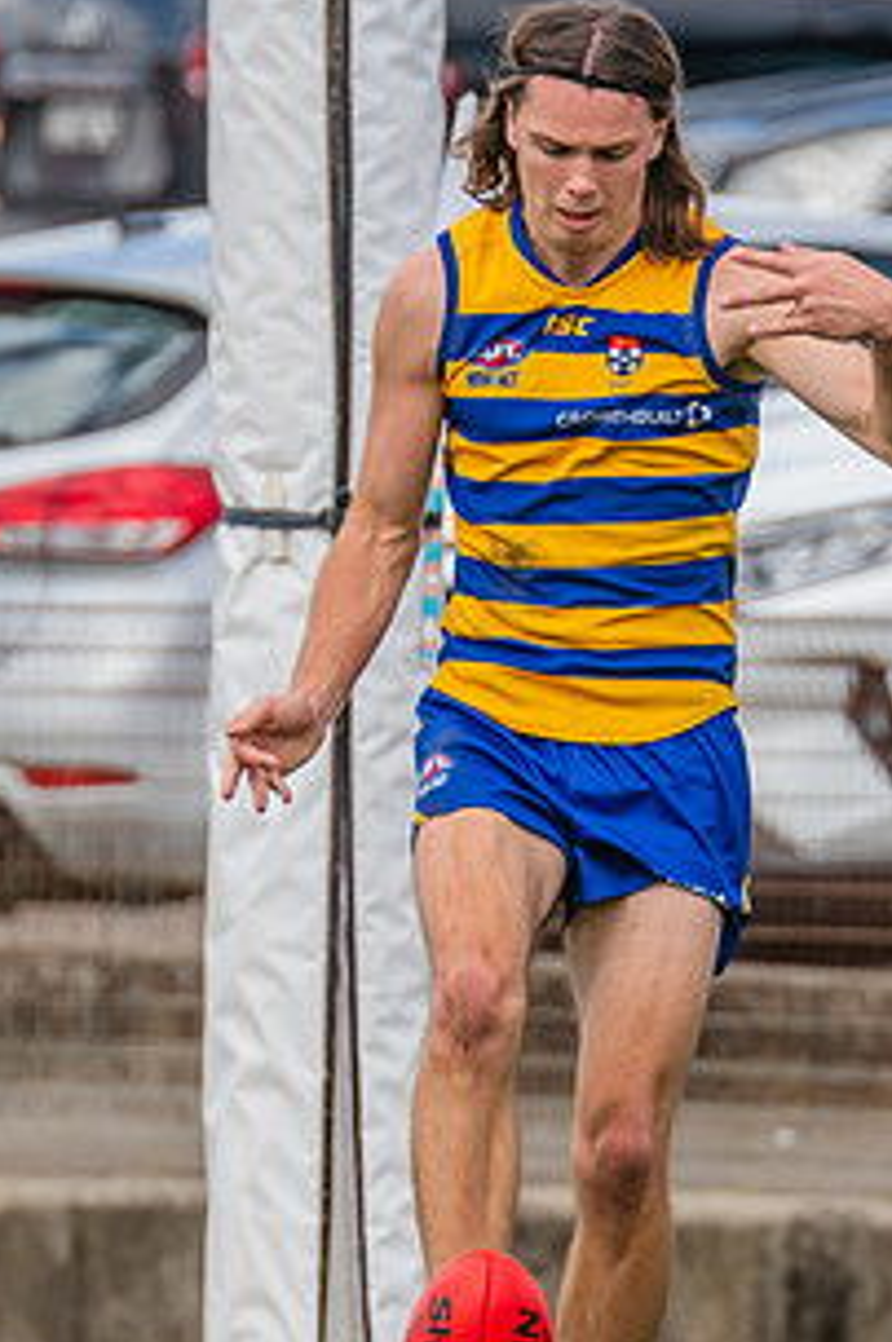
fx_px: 43283
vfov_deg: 1.8
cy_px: 818
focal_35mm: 1162
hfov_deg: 1.2
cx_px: 622
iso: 800
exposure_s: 1/1600
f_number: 6.3
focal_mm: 420
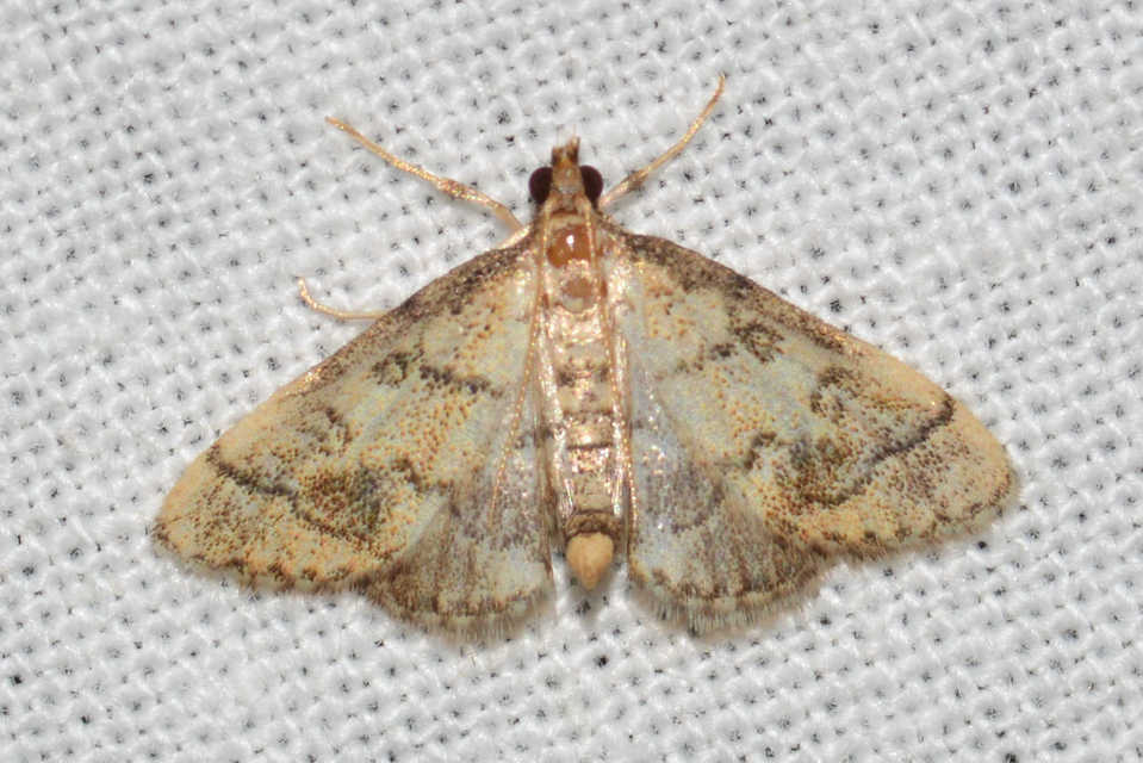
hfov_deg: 13.7
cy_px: 382
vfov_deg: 9.2
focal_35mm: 150
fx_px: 4764
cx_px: 572
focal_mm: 100
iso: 100
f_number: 20
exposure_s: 1/200
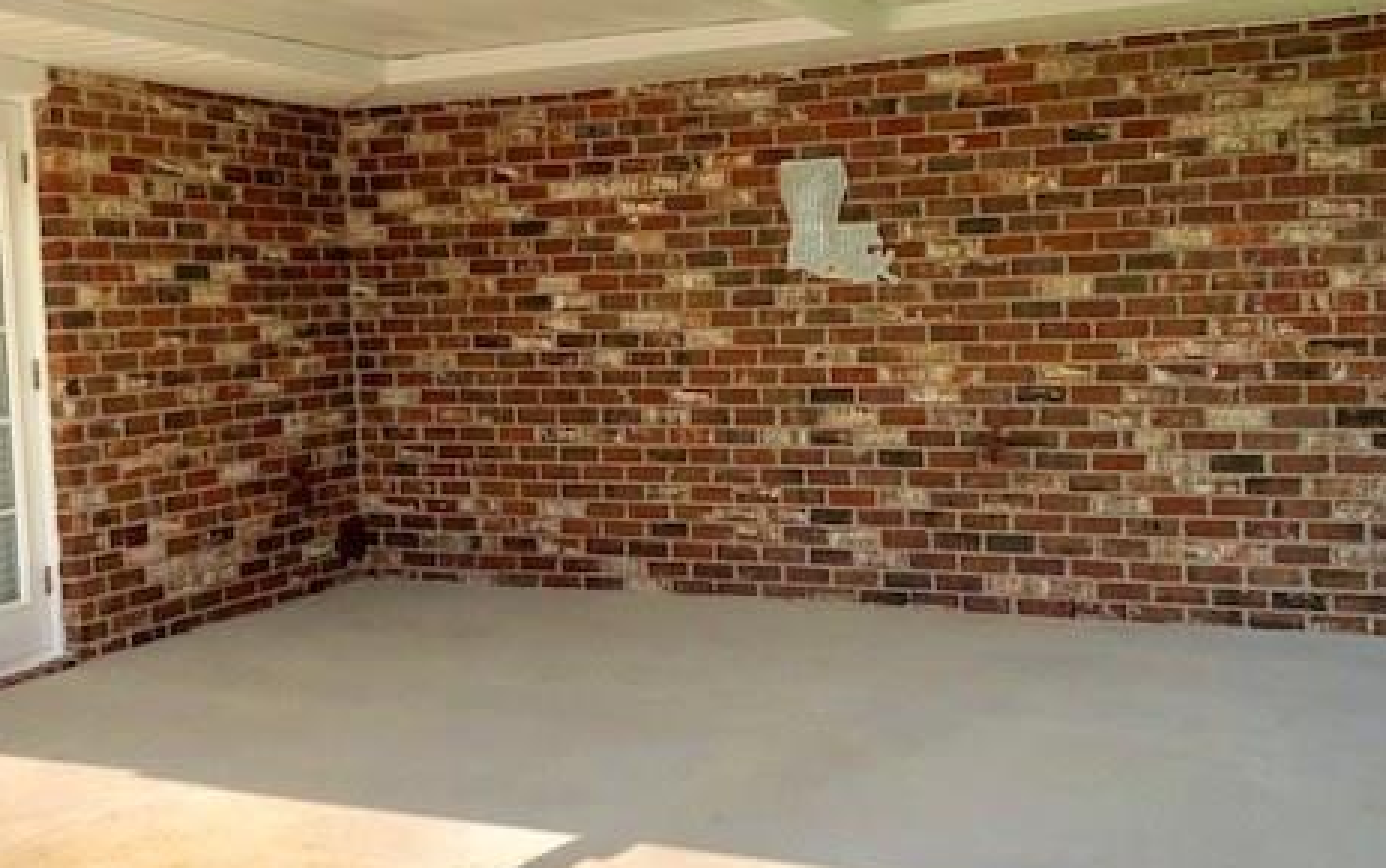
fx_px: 1550
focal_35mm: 41
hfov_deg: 48.2
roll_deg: +3.7
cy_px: 422
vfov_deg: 31.3
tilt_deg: -3.8
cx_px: 686
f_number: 1.8
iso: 25
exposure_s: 1/4000
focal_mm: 4
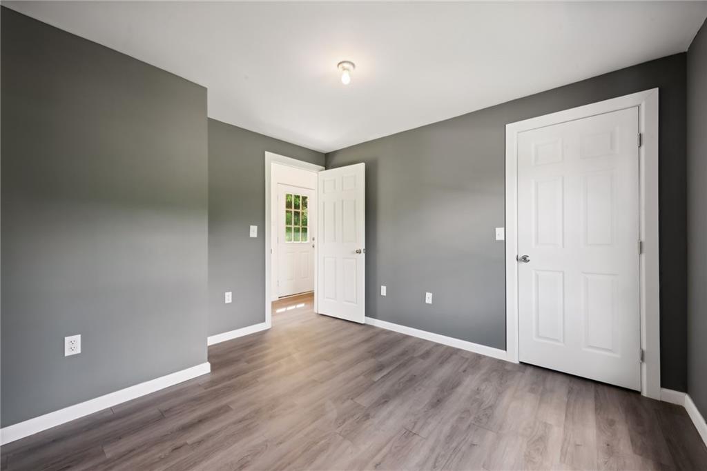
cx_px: 354
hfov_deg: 104.2
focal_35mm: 14
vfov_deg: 81.2
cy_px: 236
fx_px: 275
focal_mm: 14
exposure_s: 1/2.5
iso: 50
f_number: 11
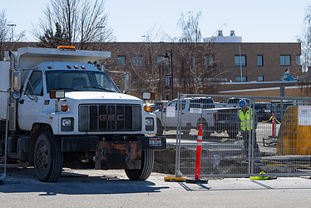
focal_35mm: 112
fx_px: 968
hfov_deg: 18.2
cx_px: 226
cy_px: 61
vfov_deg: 12.2
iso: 100
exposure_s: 1/250
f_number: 10
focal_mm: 70
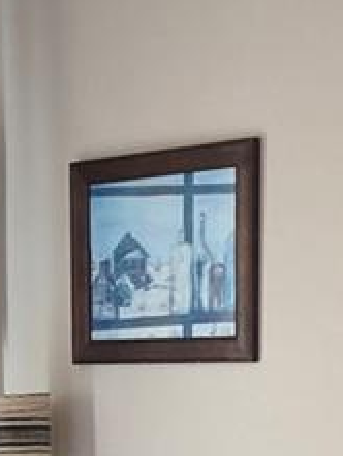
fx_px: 1861
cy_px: 687
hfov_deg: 10.1
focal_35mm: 141
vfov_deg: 13.2
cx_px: -192
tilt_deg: -9.0
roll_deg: +2.7
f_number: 1.8
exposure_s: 1/120
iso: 80
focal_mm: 4.25
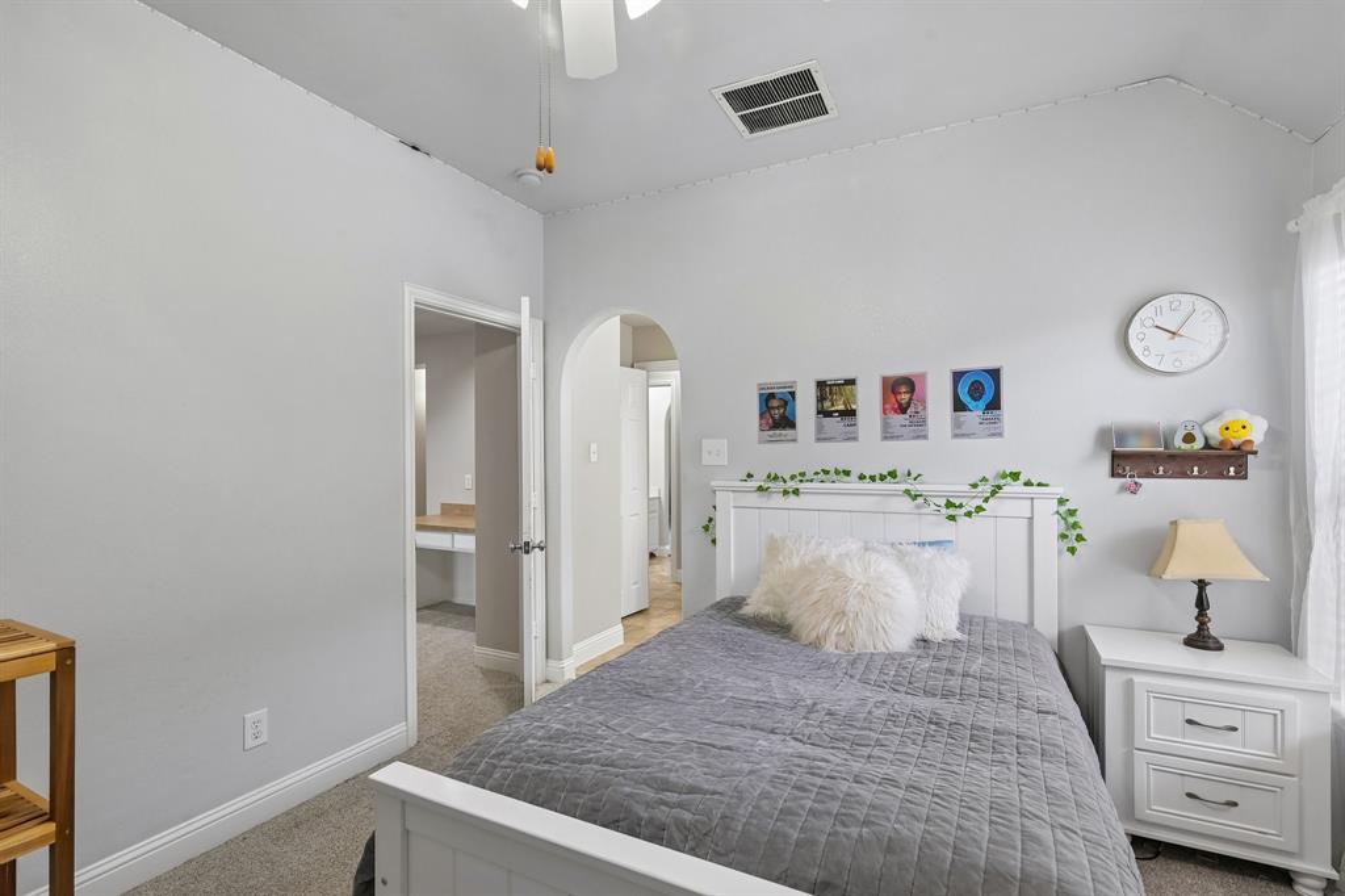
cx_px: 672
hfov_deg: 95.0
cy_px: 448
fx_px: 616
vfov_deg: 72.0
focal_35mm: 16
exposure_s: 1/20
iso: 400
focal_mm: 16.5
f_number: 8
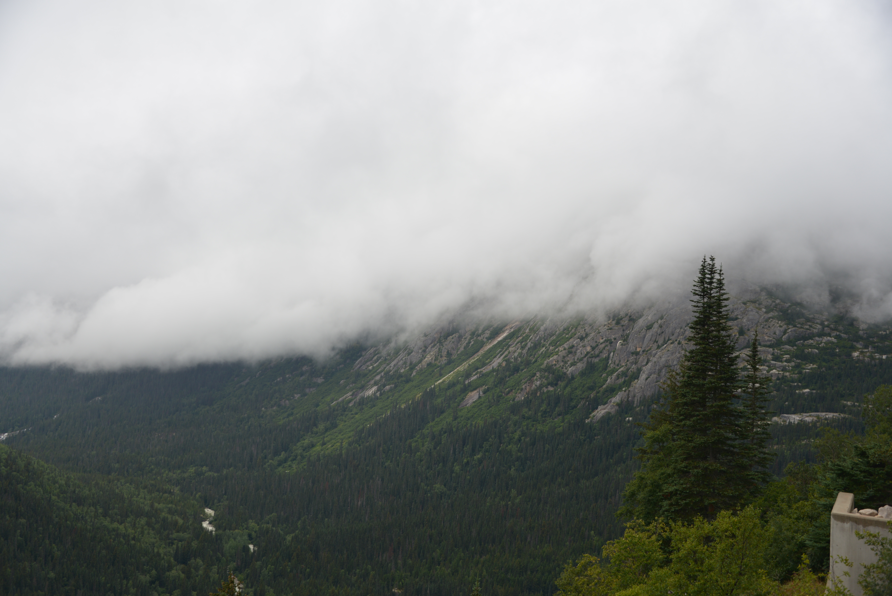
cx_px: 446
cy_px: 298
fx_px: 1115
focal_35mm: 45
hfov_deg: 43.6
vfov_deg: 29.9
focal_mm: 45
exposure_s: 1/500
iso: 140
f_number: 4.2
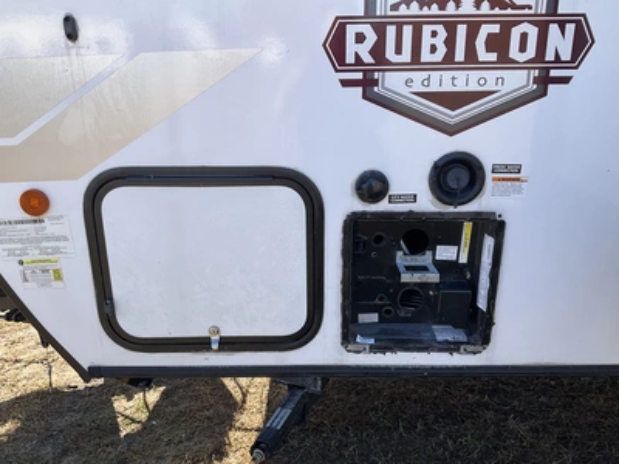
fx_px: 519
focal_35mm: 29
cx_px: 310
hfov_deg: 61.7
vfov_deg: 48.2
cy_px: 232
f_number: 1.8
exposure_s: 1/519
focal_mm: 3
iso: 25
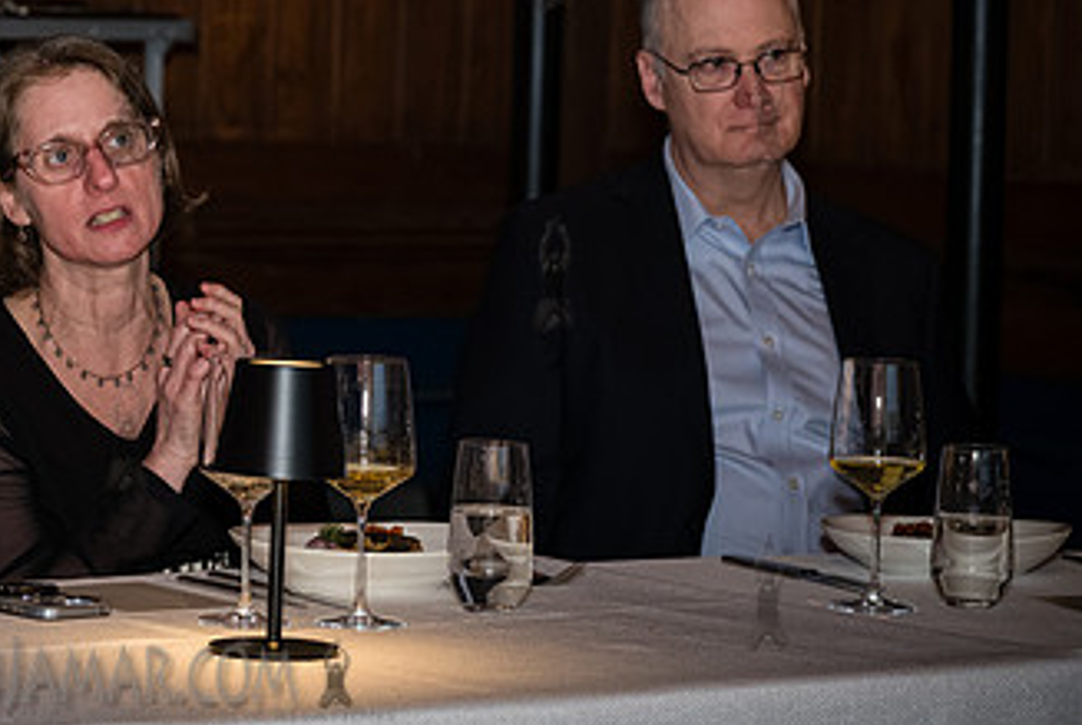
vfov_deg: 9.3
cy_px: 111
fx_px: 4424
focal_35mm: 147
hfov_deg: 13.8
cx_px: 126
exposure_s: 1/200
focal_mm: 83
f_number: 4
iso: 4000
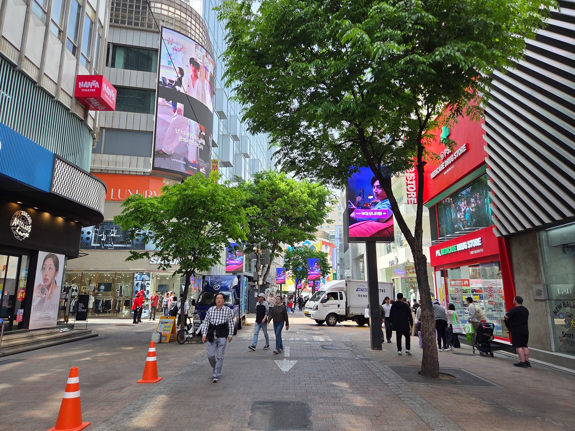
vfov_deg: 58.9
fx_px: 382
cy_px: 216
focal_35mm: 23
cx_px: 288
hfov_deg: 73.9
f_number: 1.8
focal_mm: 5.4
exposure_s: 1/720
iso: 50
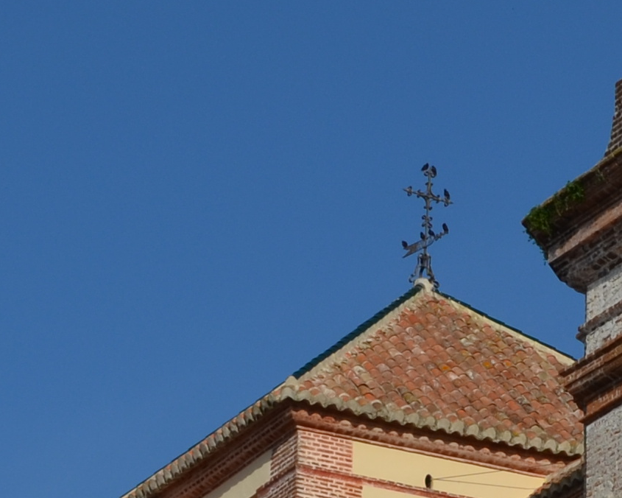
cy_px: 444
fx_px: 4376
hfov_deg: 7.9
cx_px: 975
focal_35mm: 238
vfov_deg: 6.5
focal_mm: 29
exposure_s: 1/400
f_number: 10
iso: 100
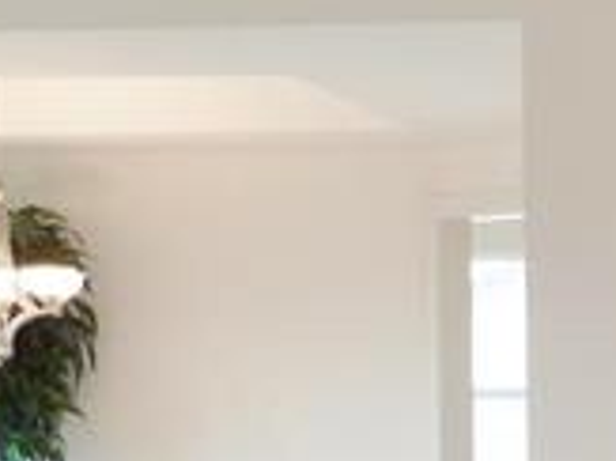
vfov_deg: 14.9
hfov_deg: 19.0
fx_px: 1743
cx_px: 733
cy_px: 408
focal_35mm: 98
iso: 100
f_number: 3.3
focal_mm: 4.1
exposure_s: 1/30
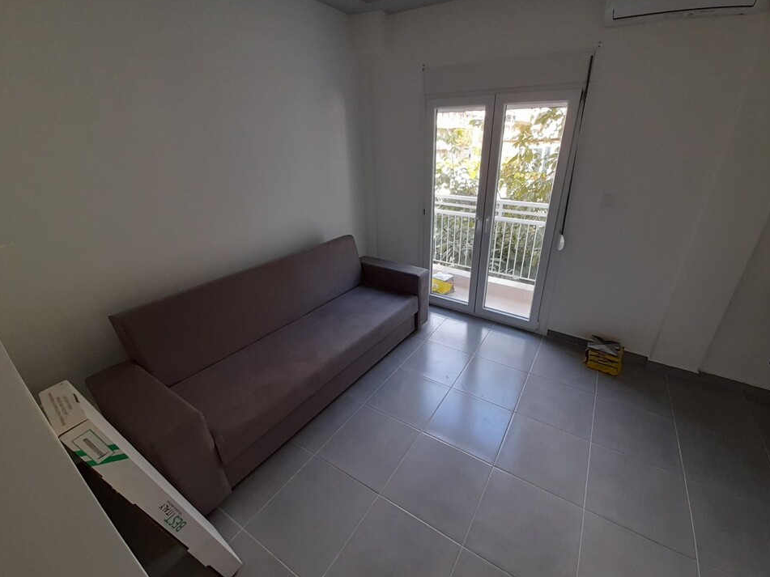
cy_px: 280
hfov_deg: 101.9
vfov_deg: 85.6
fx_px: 311
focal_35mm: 14
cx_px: 411
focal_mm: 1.42
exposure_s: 1/50
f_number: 2.2
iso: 160
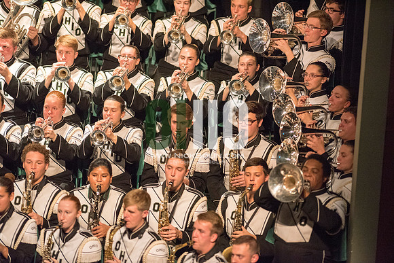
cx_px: 197
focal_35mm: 300
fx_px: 3284
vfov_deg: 4.6
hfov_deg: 6.9
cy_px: 132
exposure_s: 1/500
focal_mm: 300
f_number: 2.8
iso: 4000
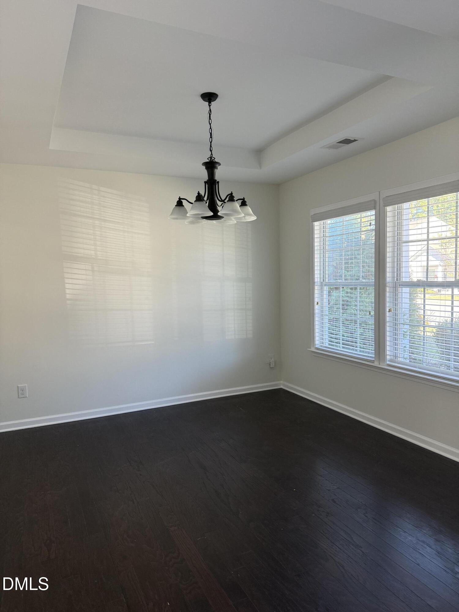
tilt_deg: -3.2
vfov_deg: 71.6
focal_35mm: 24
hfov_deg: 56.8
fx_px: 424
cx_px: 230
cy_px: 306
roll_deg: +0.9
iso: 200
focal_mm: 6.76
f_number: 1.78
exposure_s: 1/121
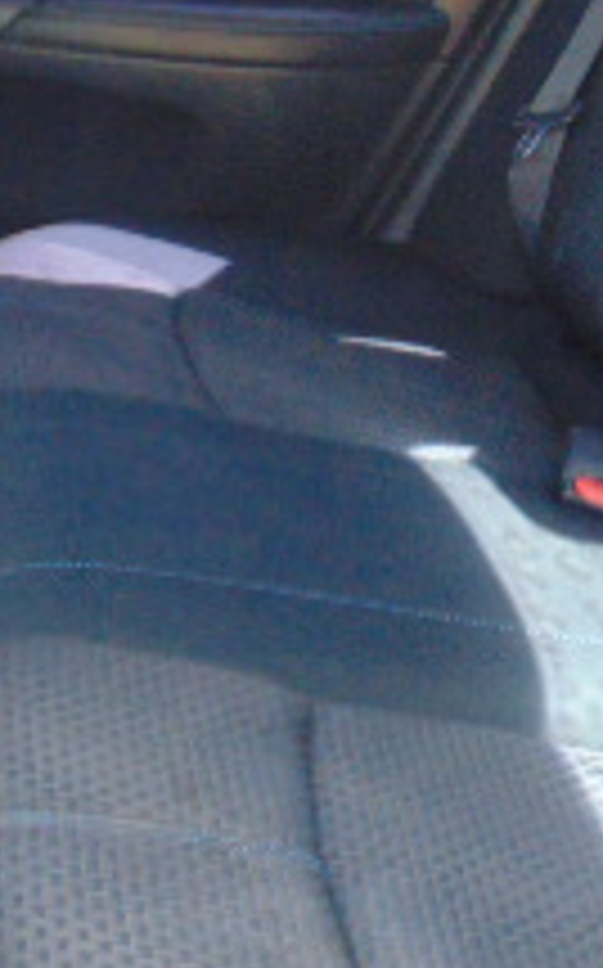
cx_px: 441
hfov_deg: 16.4
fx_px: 2081
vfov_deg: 25.8
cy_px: 230
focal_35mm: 79
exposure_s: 1/40
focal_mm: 4.5
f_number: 3
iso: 250
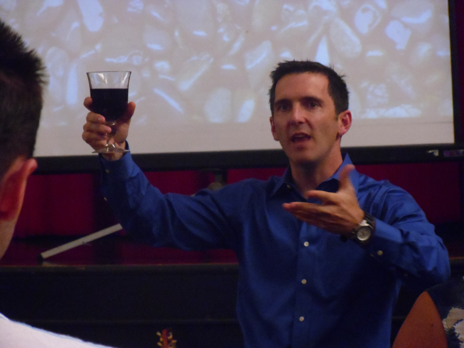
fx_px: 2399
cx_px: 232
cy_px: 174
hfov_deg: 11.0
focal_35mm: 179
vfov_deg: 8.3
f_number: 5.3
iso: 800
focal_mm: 32.26
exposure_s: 1/13
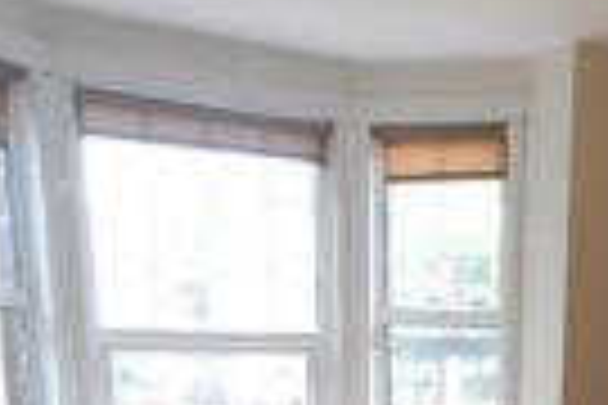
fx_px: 895
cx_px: 545
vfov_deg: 22.1
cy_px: 569
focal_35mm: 53
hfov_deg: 35.4
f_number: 3.5
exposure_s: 1/20
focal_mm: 10
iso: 400
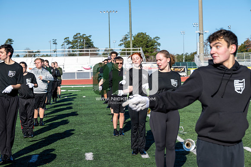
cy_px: 84
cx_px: 126
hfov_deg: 28.8
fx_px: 488
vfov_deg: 19.5
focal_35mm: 70
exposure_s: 1/2000
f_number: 5
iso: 250
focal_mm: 70
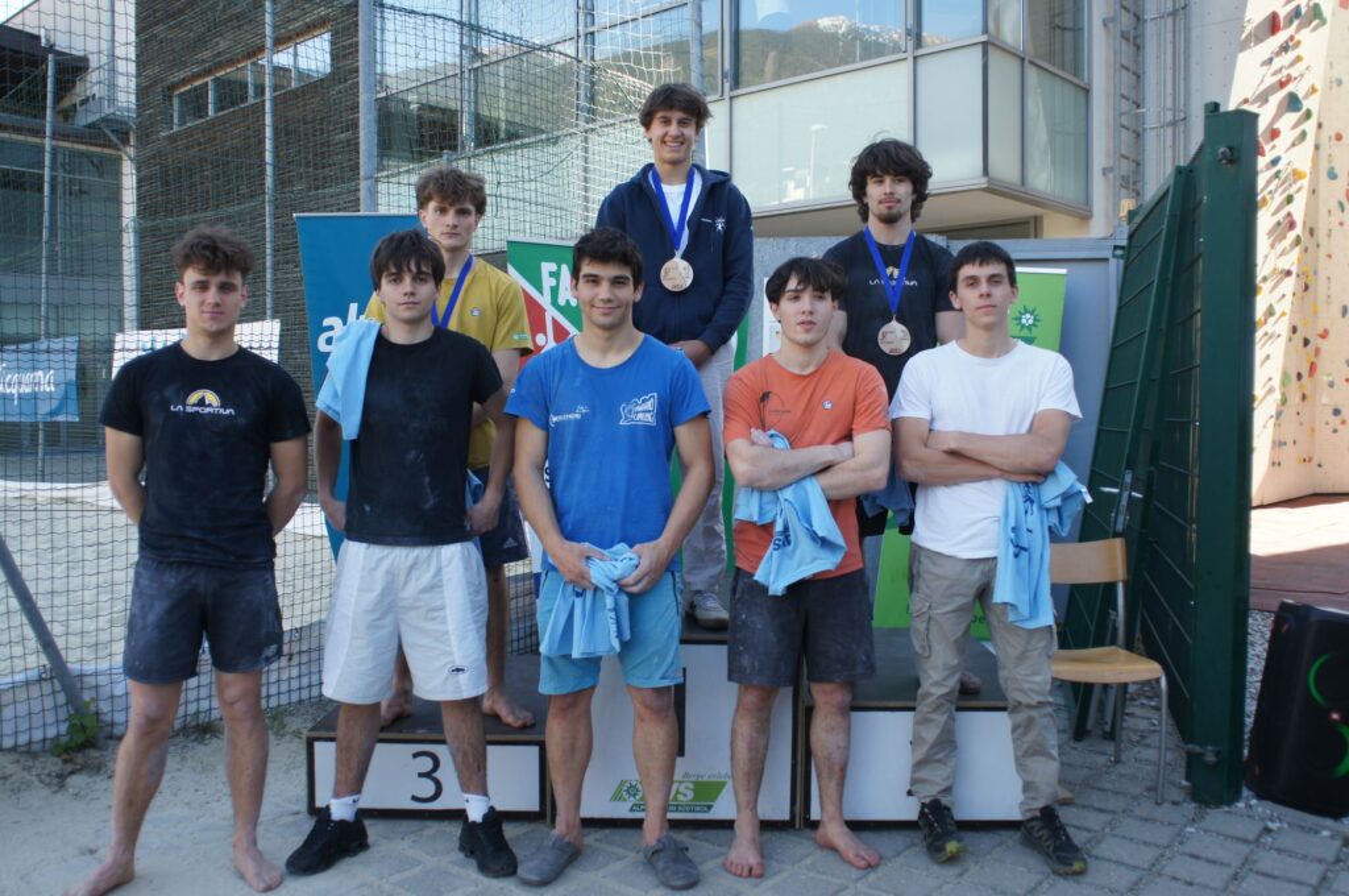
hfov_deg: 62.0
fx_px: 1123
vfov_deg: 43.5
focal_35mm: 30
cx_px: 674
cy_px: 448
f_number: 4
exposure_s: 1/160
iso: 160
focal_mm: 20
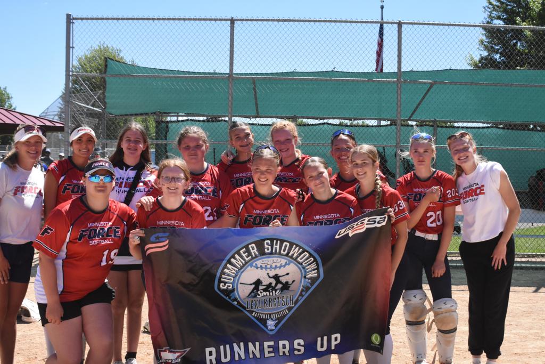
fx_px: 727
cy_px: 182
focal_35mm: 48
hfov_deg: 41.1
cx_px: 272
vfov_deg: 28.1
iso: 1800
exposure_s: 1/4000
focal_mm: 32
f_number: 7.1
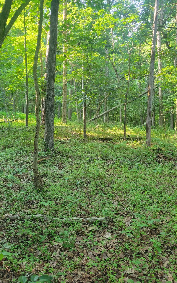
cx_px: 81
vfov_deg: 52.8
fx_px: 286
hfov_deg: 34.4
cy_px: 141
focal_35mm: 37
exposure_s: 1/120
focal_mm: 5.4
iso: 200
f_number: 1.8
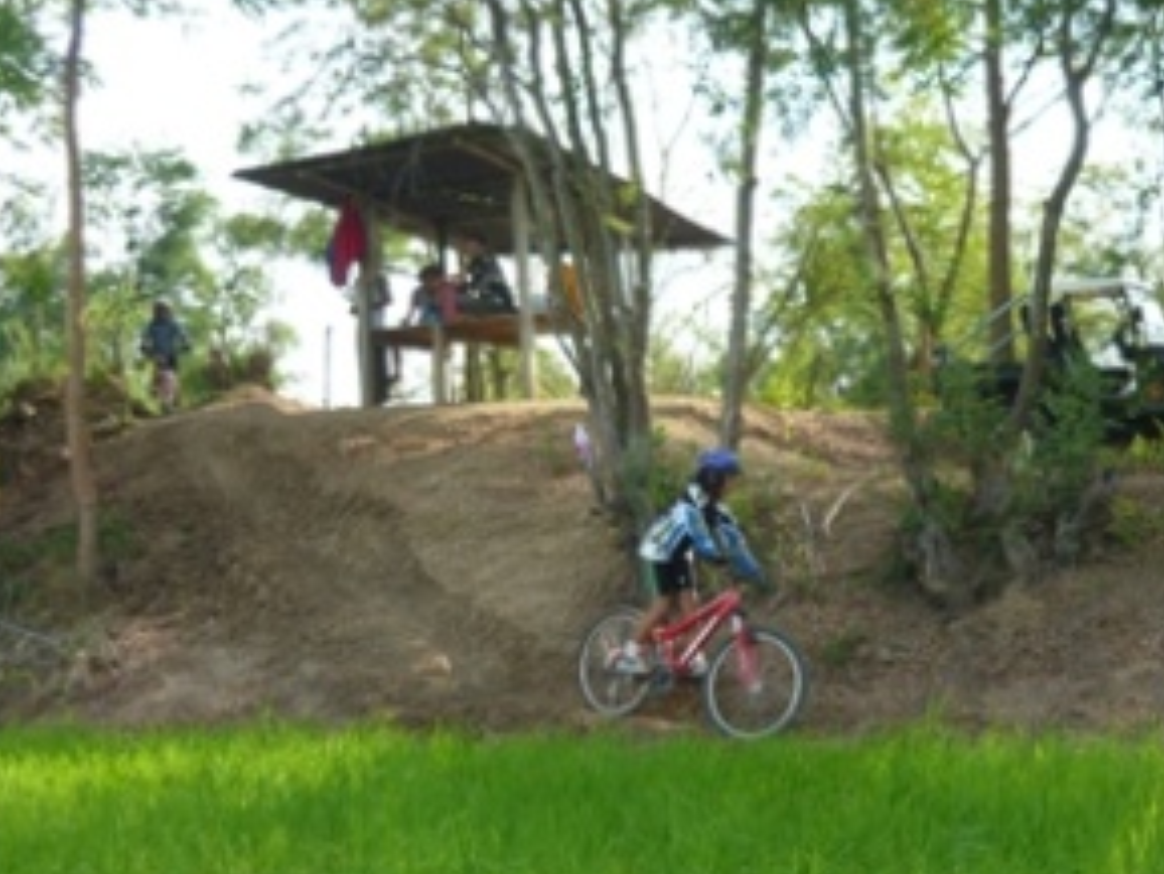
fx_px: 1783
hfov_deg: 36.1
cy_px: 528
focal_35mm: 53
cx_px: 636
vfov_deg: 27.5
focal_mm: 6.8
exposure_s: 1/250
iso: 100
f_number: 3
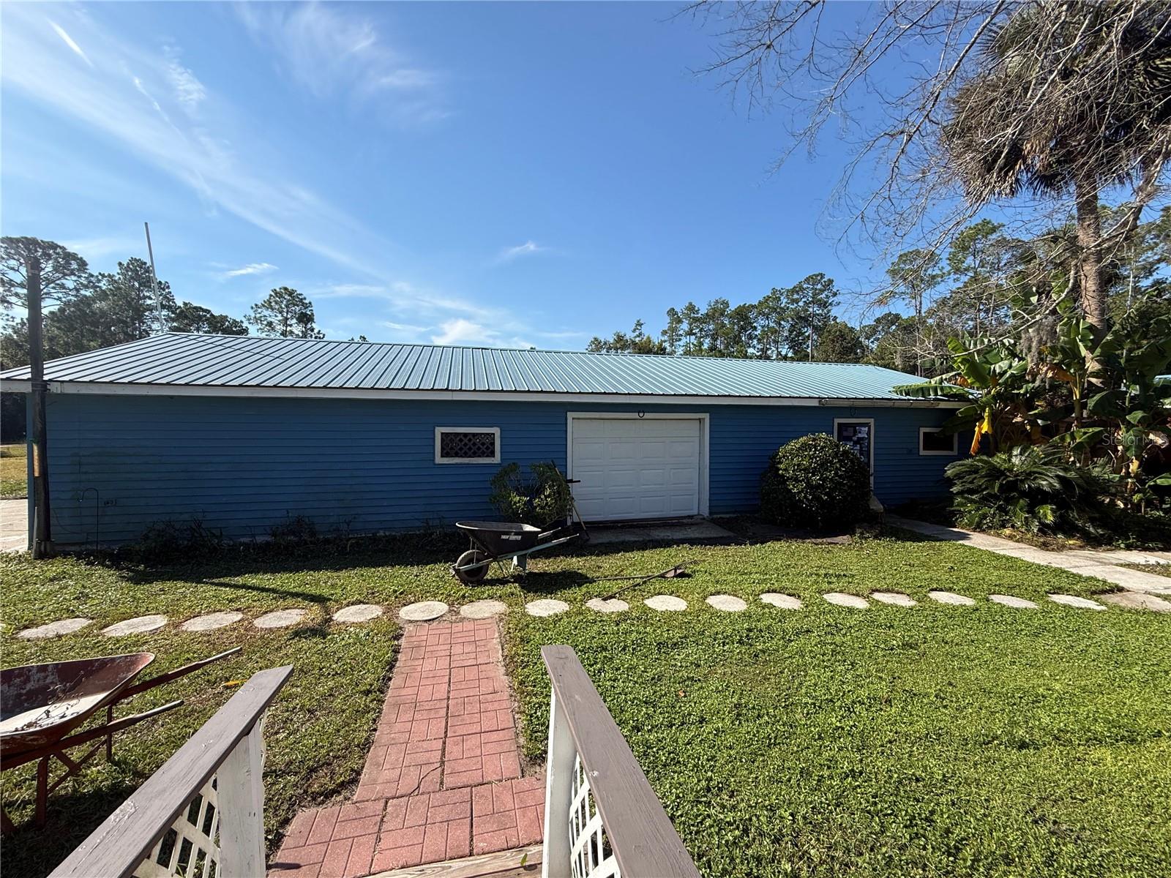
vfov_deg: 85.7
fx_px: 474
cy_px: 439
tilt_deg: -1.5
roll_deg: -0.5
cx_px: 586
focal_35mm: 14
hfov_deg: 102.1
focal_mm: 2.22
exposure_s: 1/1497
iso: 50
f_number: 2.2
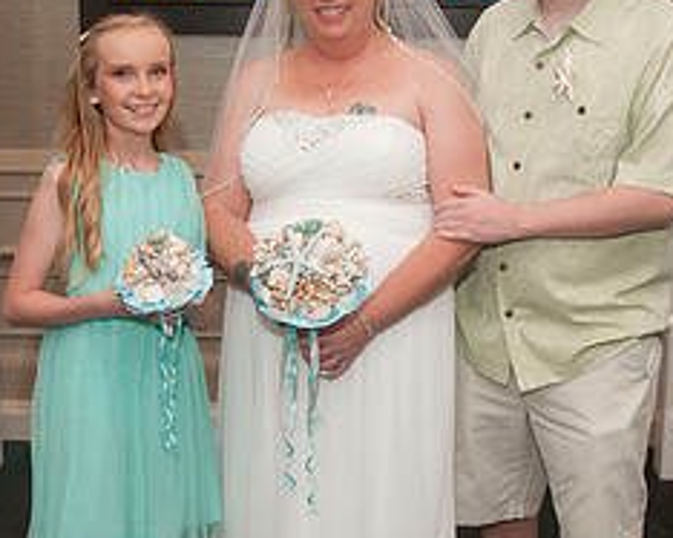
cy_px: 293
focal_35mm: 65
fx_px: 1294
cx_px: 358
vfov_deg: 23.5
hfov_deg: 29.1
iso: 400
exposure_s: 1/60
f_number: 5.6
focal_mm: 24
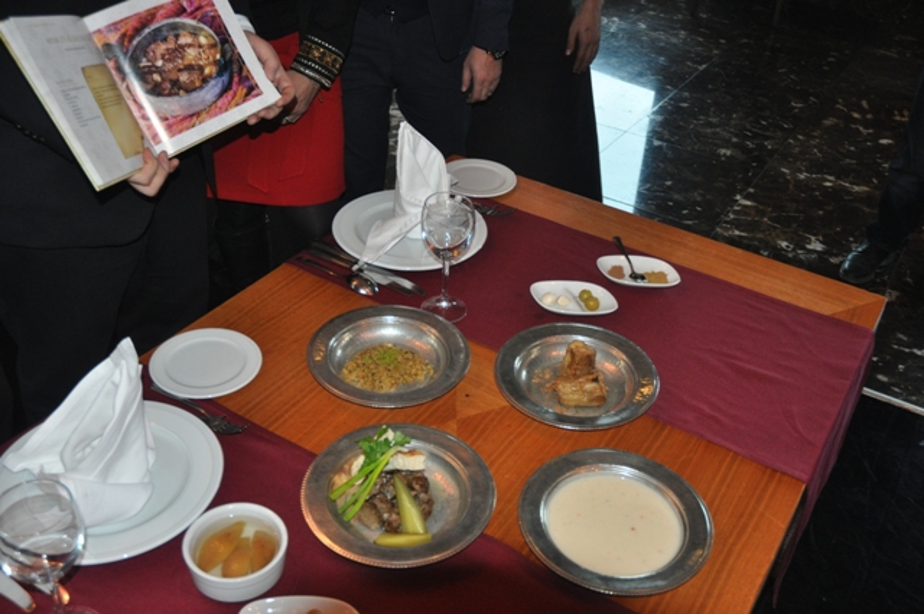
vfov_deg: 35.4
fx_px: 961
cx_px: 462
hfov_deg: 51.3
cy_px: 307
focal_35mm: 38
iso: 800
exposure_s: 1/60
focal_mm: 25
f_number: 3.8
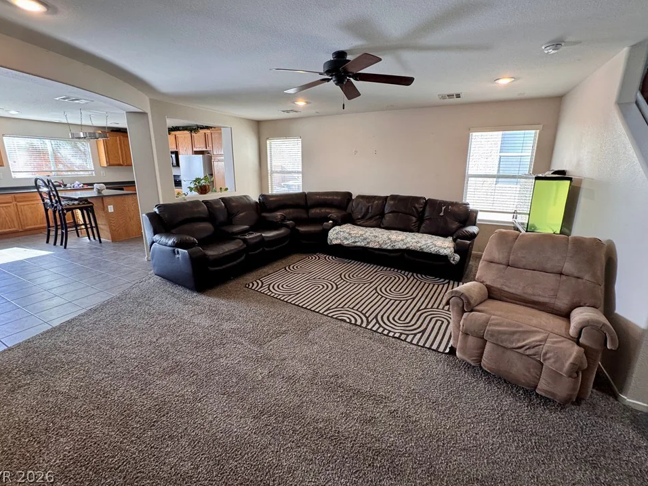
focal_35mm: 15
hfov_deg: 98.2
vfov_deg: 81.7
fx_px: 281
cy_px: 228
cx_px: 327
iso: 200
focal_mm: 2.22
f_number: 2.2
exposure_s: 1/60
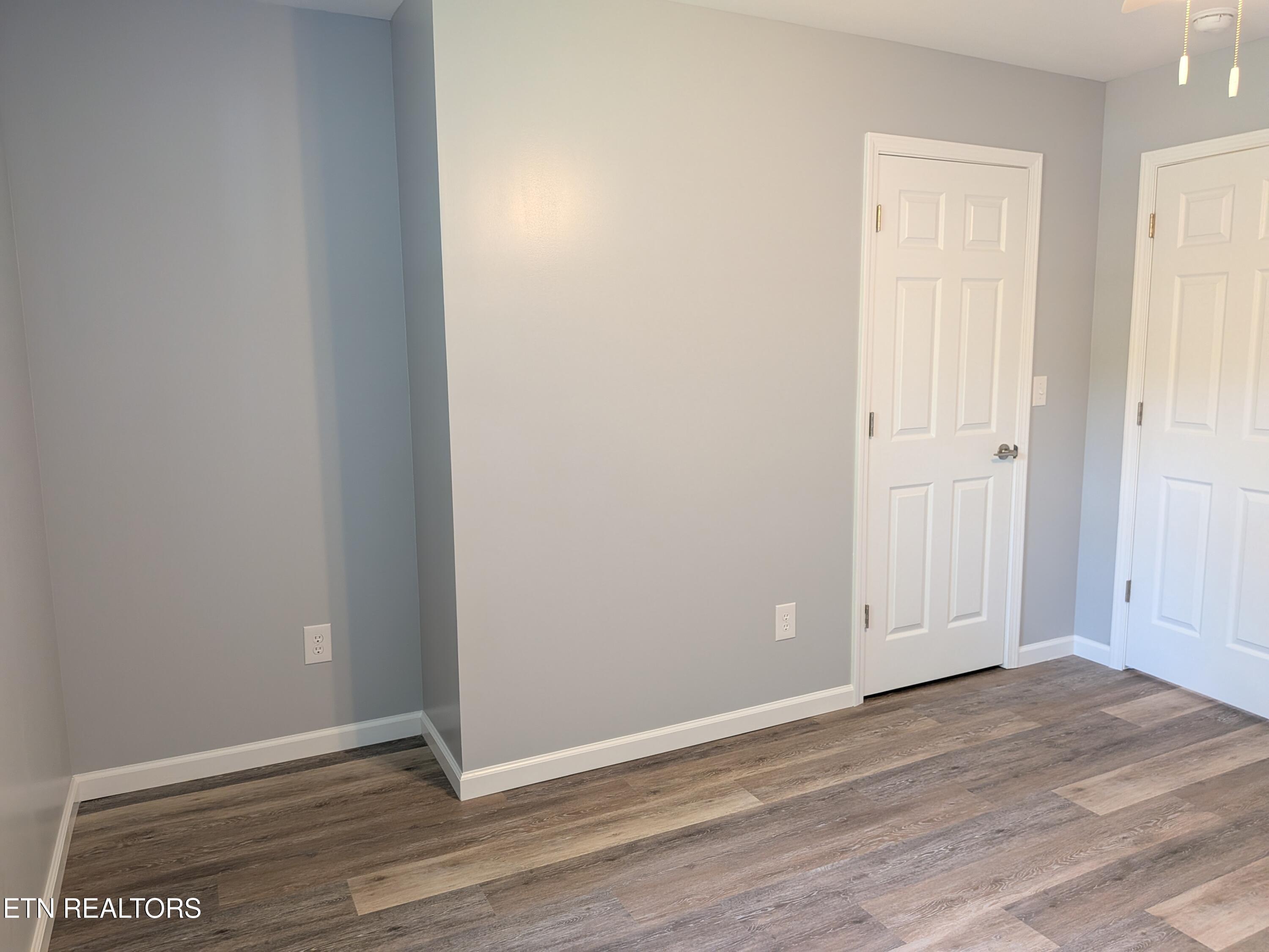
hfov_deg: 71.6
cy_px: 476
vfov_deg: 56.8
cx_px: 634
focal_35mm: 24
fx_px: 880
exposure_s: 1/30
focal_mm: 4.53
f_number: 1.7
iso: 106
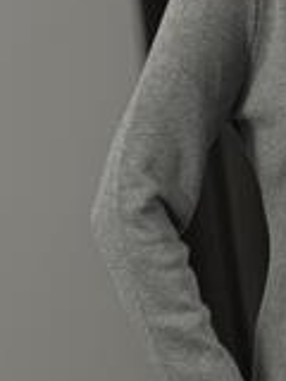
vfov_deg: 15.8
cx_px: 324
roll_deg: +5.1
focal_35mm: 124
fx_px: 1366
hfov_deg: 11.7
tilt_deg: -32.6
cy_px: 268
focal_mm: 6.86
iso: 100
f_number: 1.78
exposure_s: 1/100
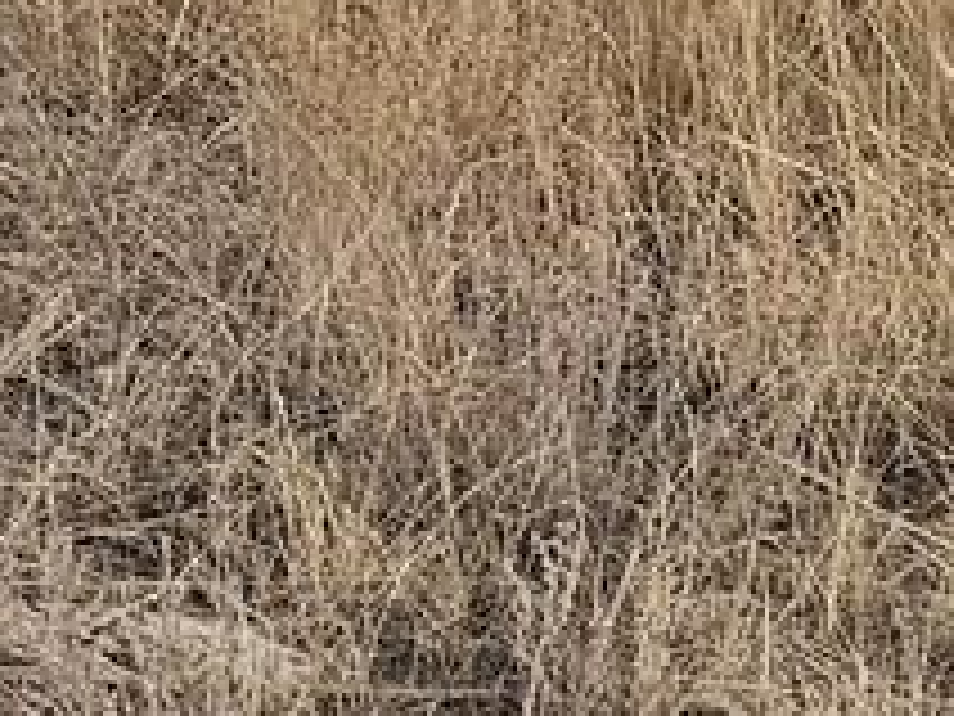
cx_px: -1994
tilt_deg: -6.8
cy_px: -869
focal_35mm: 181
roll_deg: +0.9
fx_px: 4988
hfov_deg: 8.8
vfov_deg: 7.7
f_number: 1.78
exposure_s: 1/1230
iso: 80
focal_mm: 6.76
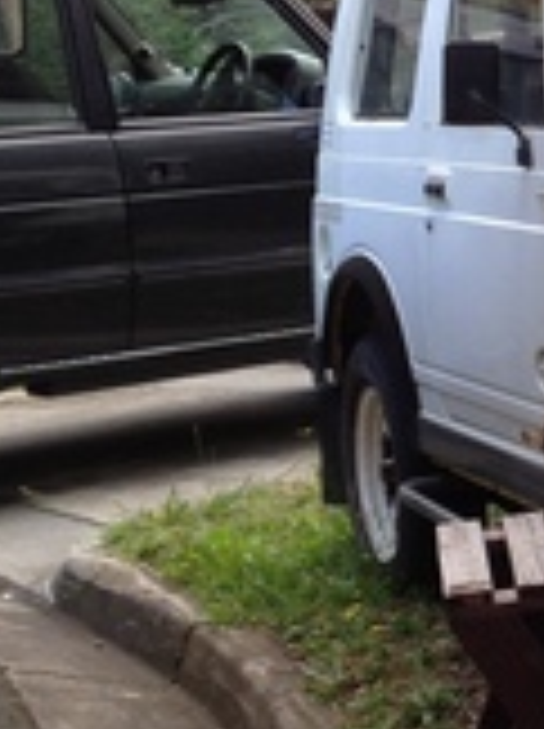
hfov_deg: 10.8
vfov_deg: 15.2
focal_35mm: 130
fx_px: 2731
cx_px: 908
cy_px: 324
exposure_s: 1/191
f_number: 2.4
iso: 50
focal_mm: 4.28
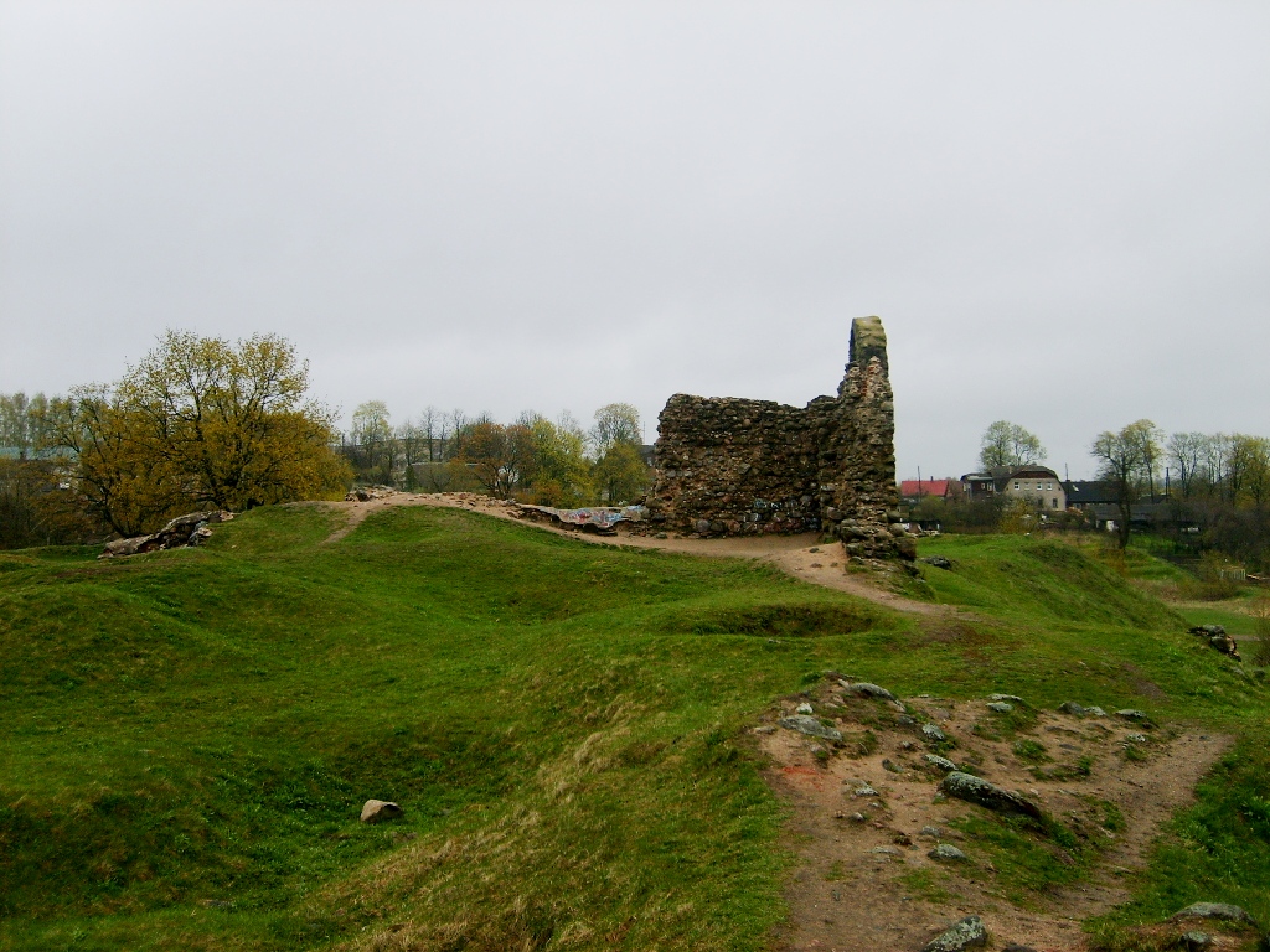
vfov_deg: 40.7
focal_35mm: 35
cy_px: 476
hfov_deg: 52.6
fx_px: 1284
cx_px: 635
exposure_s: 1/180
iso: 50
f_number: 2.8
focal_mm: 5.8
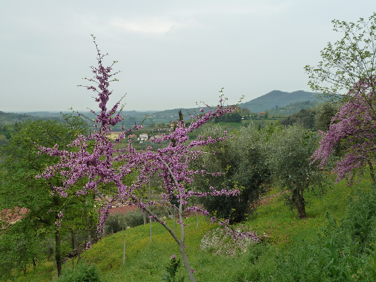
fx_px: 521
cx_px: 188
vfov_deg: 30.3
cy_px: 141
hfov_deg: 39.7
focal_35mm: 48
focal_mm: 7.9
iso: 125
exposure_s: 1/125
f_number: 4
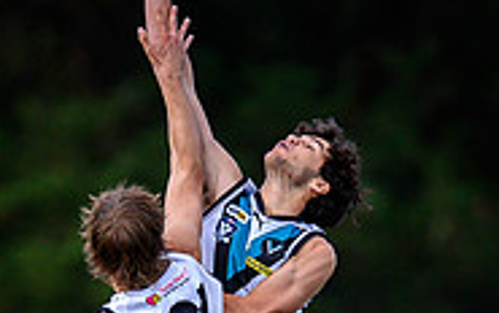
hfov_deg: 0.9
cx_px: 151
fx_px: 30354
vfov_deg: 0.6
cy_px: 469
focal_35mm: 2230
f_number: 4
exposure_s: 1/1250
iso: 360
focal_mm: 500
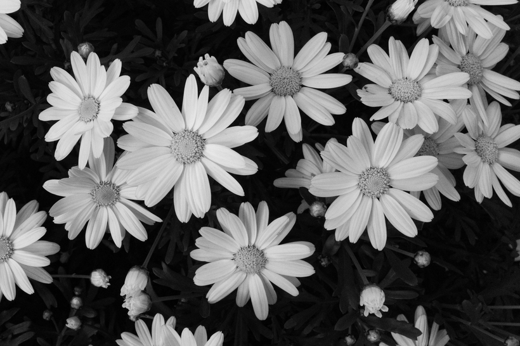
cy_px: 149
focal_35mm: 41
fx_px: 592
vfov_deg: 32.6
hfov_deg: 46.9
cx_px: 190
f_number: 10
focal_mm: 18.3
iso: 8000
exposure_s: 1/500
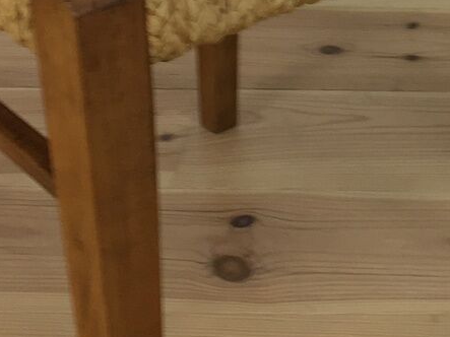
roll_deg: -1.1
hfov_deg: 14.5
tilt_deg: -21.5
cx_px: 557
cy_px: -122
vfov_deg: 11.0
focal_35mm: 131
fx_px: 1703
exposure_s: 1/33
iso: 40
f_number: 2.2
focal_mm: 4.15
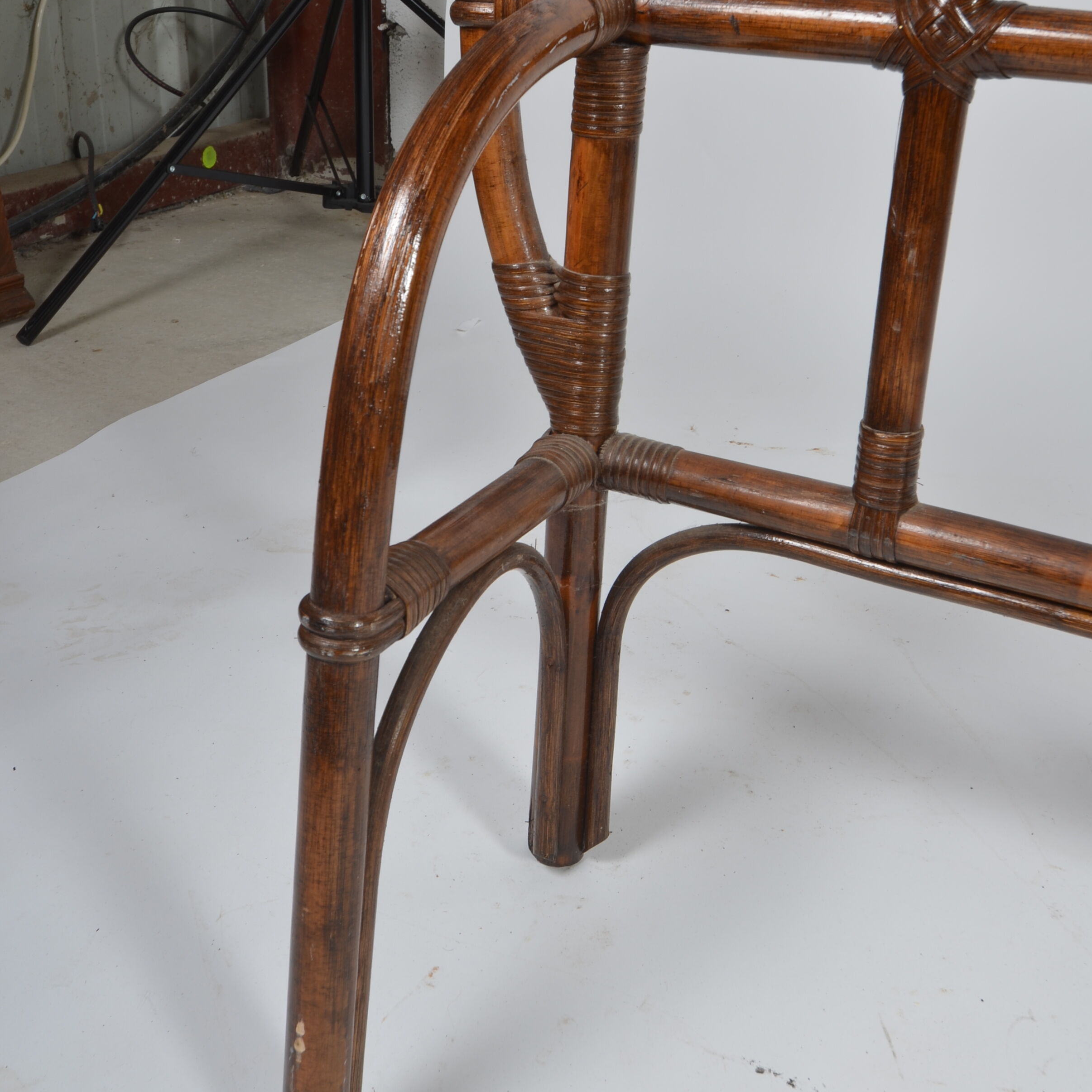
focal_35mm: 39
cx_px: 547
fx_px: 1392
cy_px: 454
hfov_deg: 42.8
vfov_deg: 42.7
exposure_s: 1/125
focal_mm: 20
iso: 100
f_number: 11
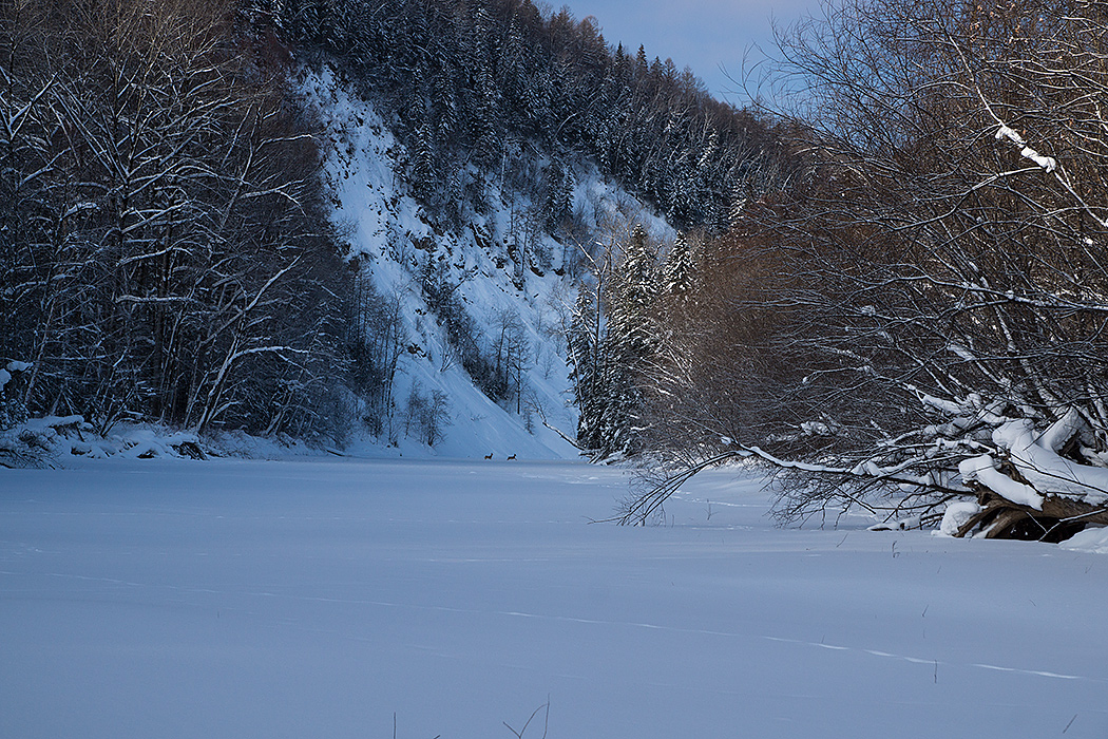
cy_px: 370
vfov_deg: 18.2
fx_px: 2308
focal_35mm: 75
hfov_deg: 27.0
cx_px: 554
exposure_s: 1/125
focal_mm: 50
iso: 100
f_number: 7.1
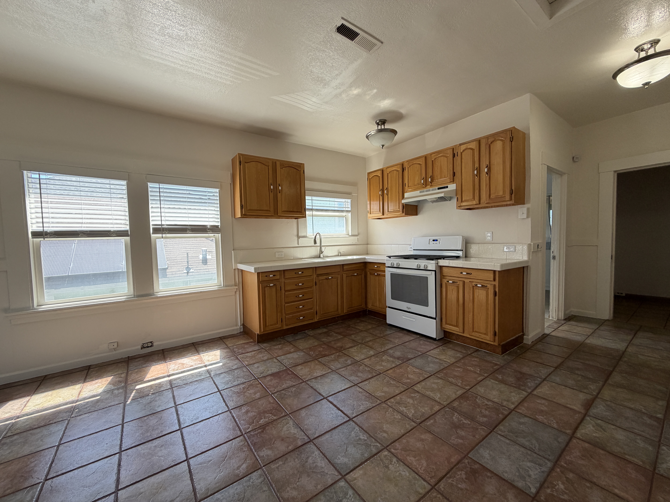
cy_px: 251
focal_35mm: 14
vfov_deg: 85.7
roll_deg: +0.9
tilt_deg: -3.2
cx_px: 335
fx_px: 271
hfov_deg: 102.1
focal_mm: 2.22
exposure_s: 1/120
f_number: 2.2
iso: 64
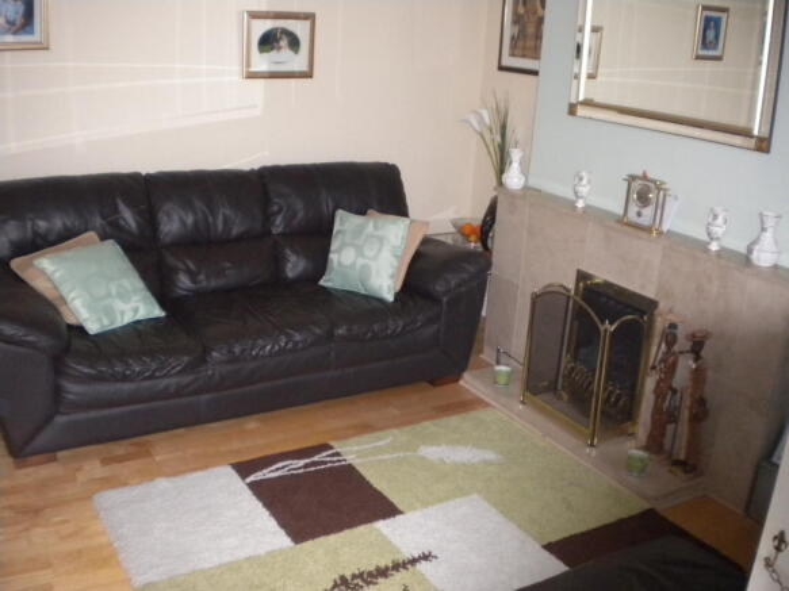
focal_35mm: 35
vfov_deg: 40.7
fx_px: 798
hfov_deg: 52.6
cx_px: 394
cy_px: 296
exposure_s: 1/30
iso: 400
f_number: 3.1
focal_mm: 6.3
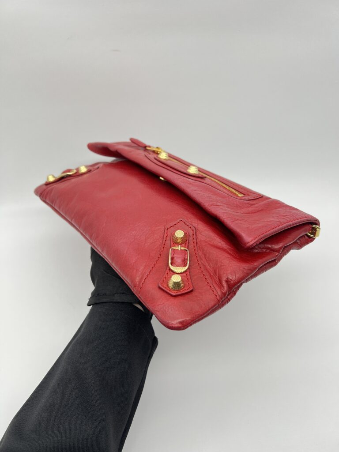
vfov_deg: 67.3
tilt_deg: -40.1
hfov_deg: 53.1
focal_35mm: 26
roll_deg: +0.9
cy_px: 226
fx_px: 339
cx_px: 170
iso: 40
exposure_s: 1/100
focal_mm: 5.7
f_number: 1.5
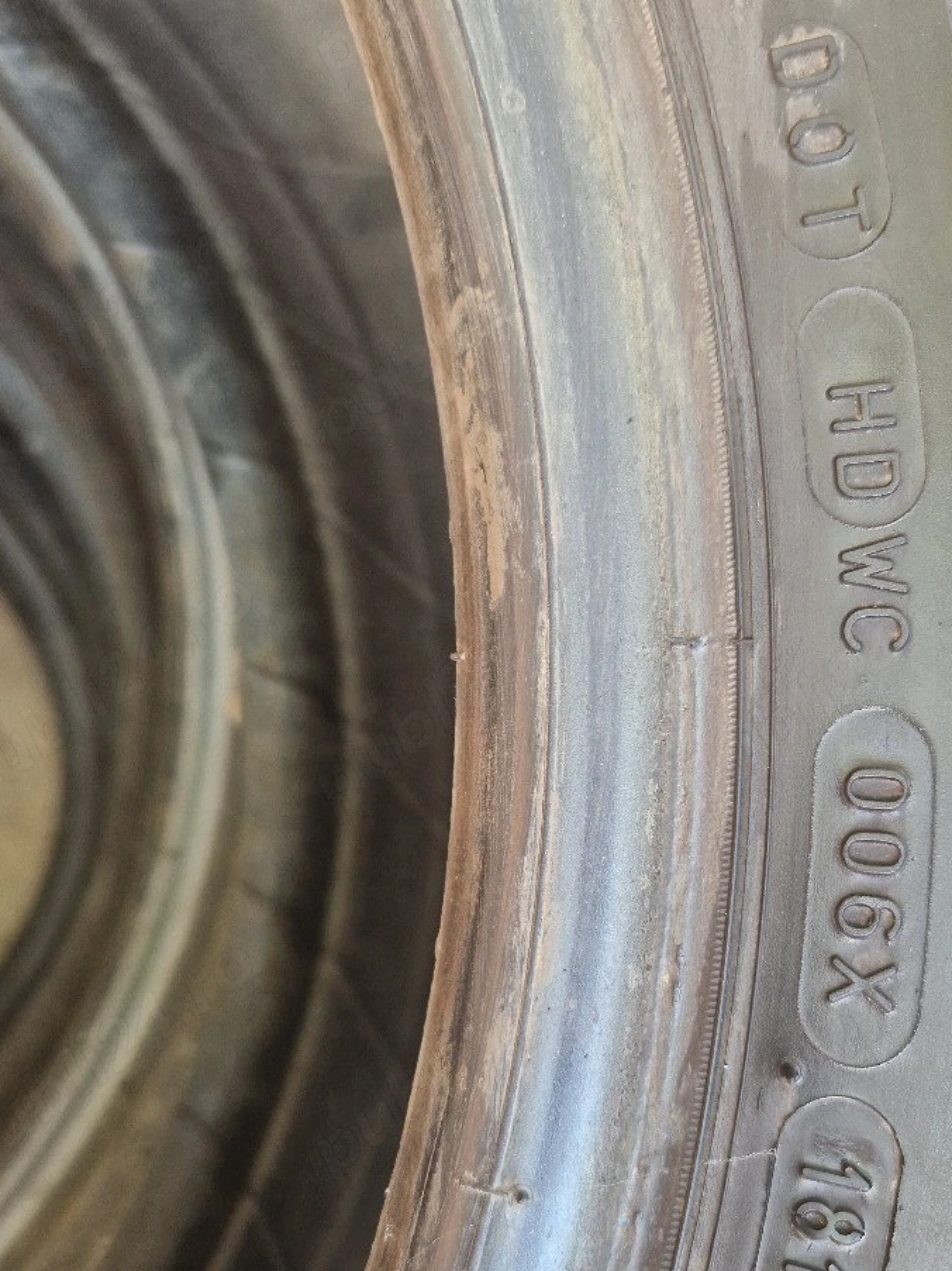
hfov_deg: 41.6
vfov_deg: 53.7
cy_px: 749
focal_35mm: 34
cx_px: 559
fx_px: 1247
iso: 160
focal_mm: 5.4
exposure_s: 1/100
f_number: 1.8
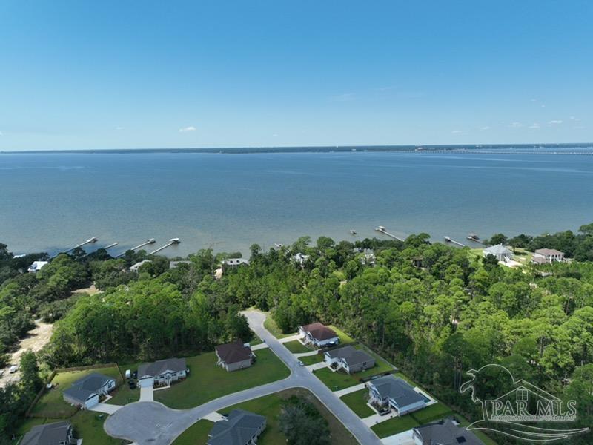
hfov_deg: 71.6
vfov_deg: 56.8
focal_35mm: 24
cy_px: 222
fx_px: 411
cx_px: 296
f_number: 2.8
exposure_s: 1/1600
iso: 110
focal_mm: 12.29
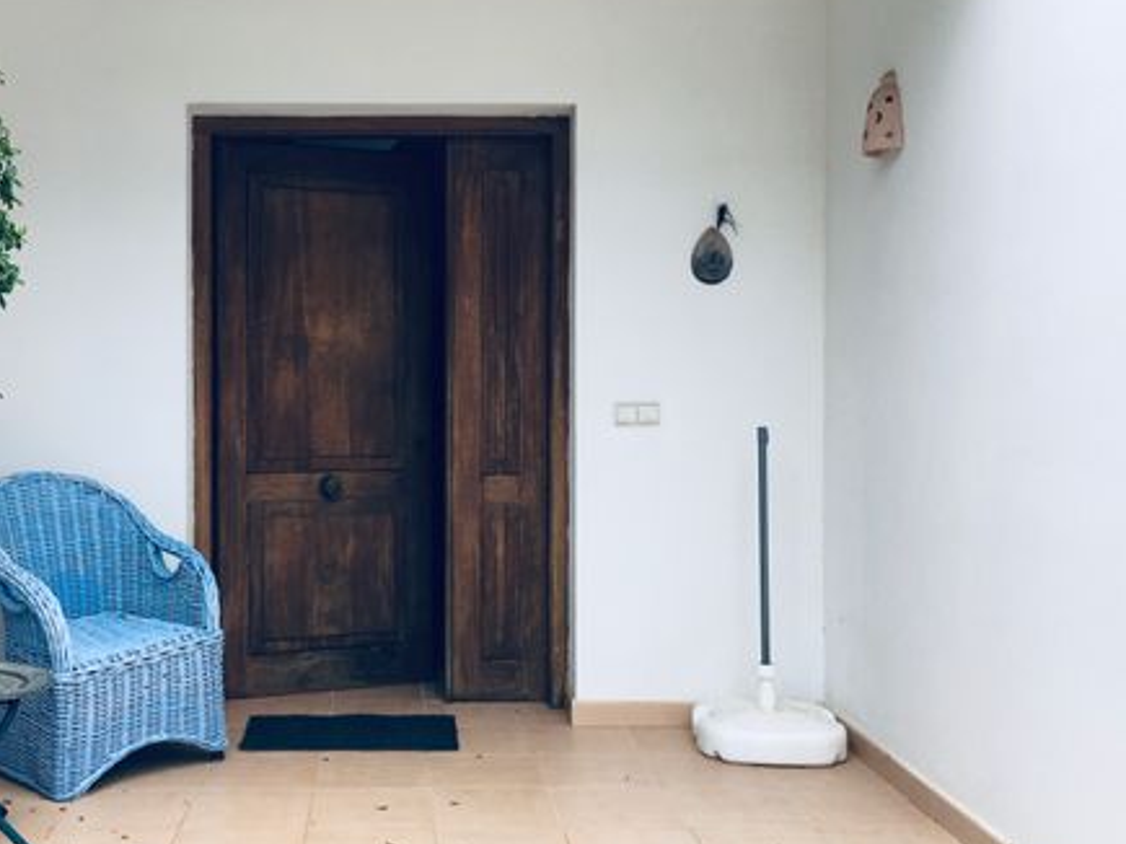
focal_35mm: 40
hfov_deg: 46.3
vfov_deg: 35.9
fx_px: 1301
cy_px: 422
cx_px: 401
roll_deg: -0.4
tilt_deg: -0.2
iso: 25
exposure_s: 1/565
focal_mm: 4.15
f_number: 2.2
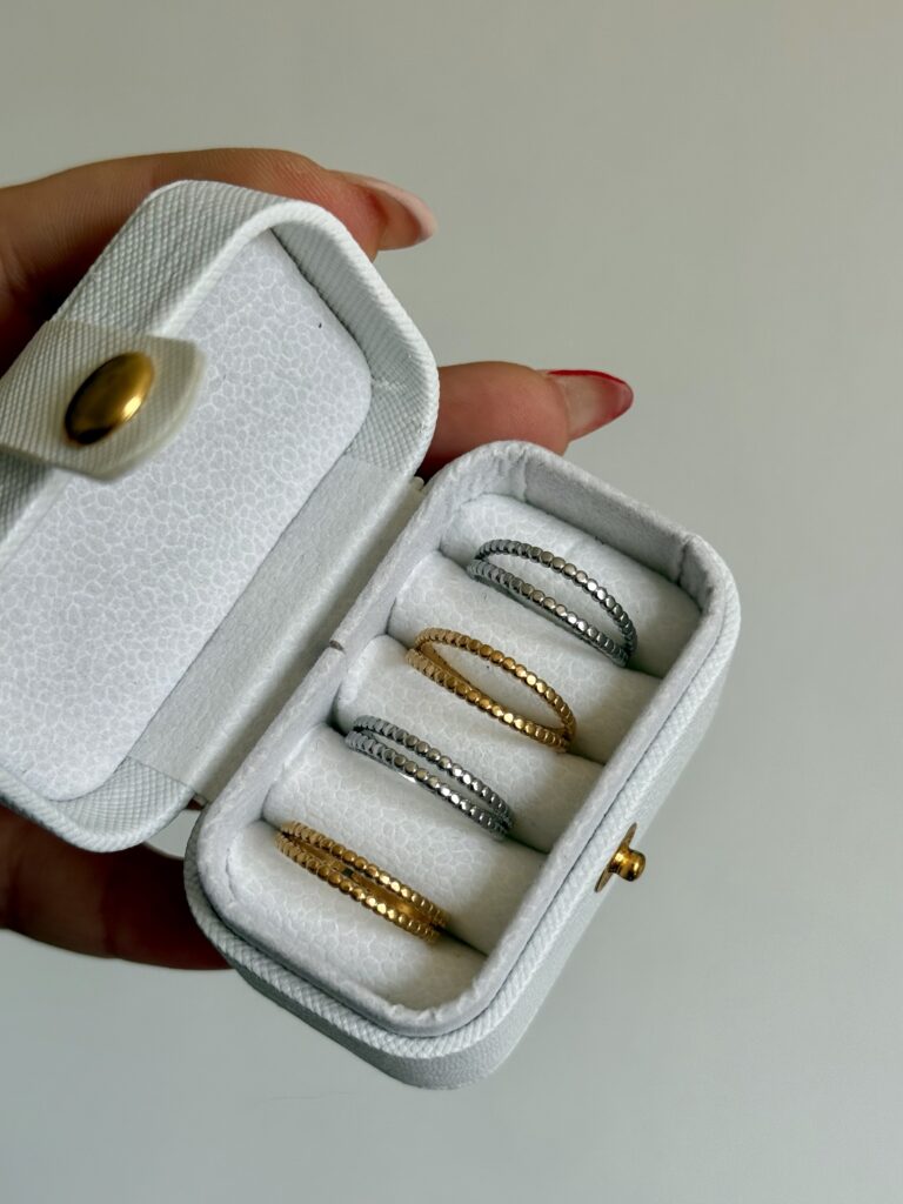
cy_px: 602
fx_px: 1670
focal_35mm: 48
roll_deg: -4.7
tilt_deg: -11.6
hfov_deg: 30.3
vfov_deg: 39.7
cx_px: 452
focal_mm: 6.76
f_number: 1.78
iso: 50
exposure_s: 1/180
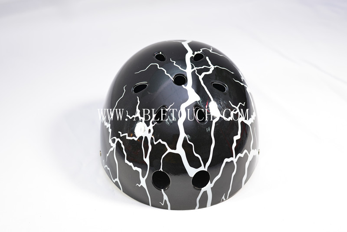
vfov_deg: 27.0
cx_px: 174
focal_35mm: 50
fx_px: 482
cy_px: 116
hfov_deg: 39.6
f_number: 5
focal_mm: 50
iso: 320
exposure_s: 1/160
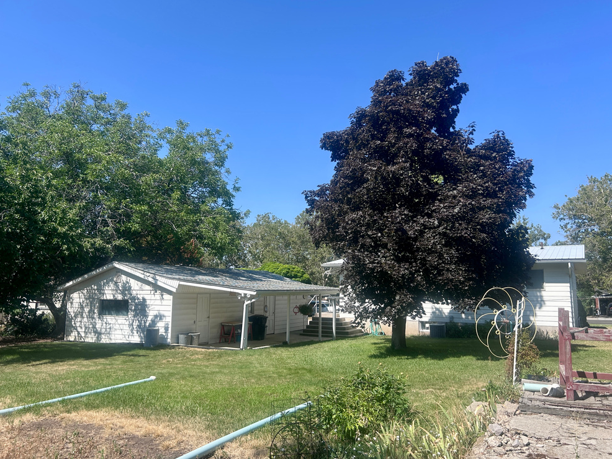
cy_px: 225
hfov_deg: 65.3
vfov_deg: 51.4
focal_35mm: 27
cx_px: 306
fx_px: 477
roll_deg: +0.1
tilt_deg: +7.2
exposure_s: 1/3077
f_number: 1.5
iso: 50
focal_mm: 5.7
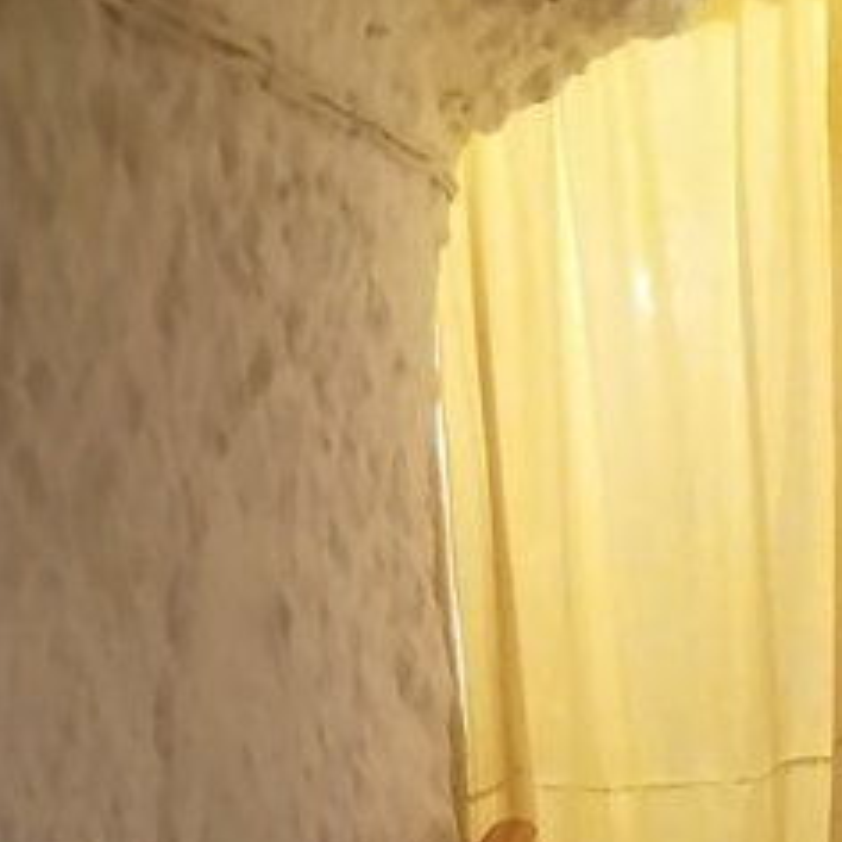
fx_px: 1348
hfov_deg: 33.2
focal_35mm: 49
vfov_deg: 24.4
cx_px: 728
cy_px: 1352
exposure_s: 1/20
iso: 640
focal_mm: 2.7
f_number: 2.4
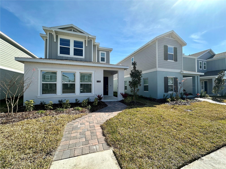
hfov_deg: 102.1
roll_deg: -0.2
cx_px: 113
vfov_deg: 85.7
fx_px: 91
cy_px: 84
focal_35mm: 14
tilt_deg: +1.4
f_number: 2.2
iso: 40
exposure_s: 1/1171
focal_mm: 2.22
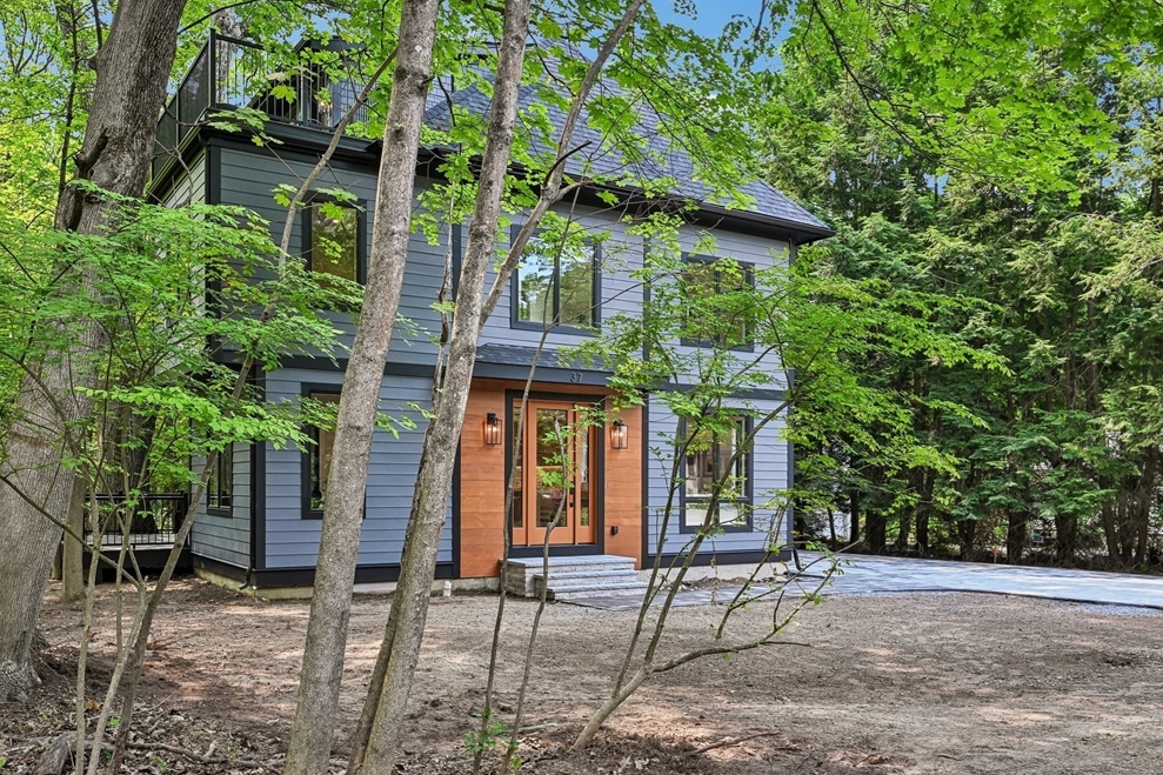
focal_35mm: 29
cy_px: 378
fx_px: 937
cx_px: 575
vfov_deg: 44.9
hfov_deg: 63.7
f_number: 8
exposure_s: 1/100
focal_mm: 28
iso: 400
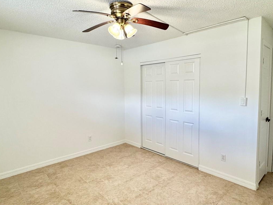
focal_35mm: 22
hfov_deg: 76.3
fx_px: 174
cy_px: 98
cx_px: 143
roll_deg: +0.8
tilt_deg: -4.2
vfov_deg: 61.1
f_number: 2.2
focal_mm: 2.22
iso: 250
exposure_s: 1/120
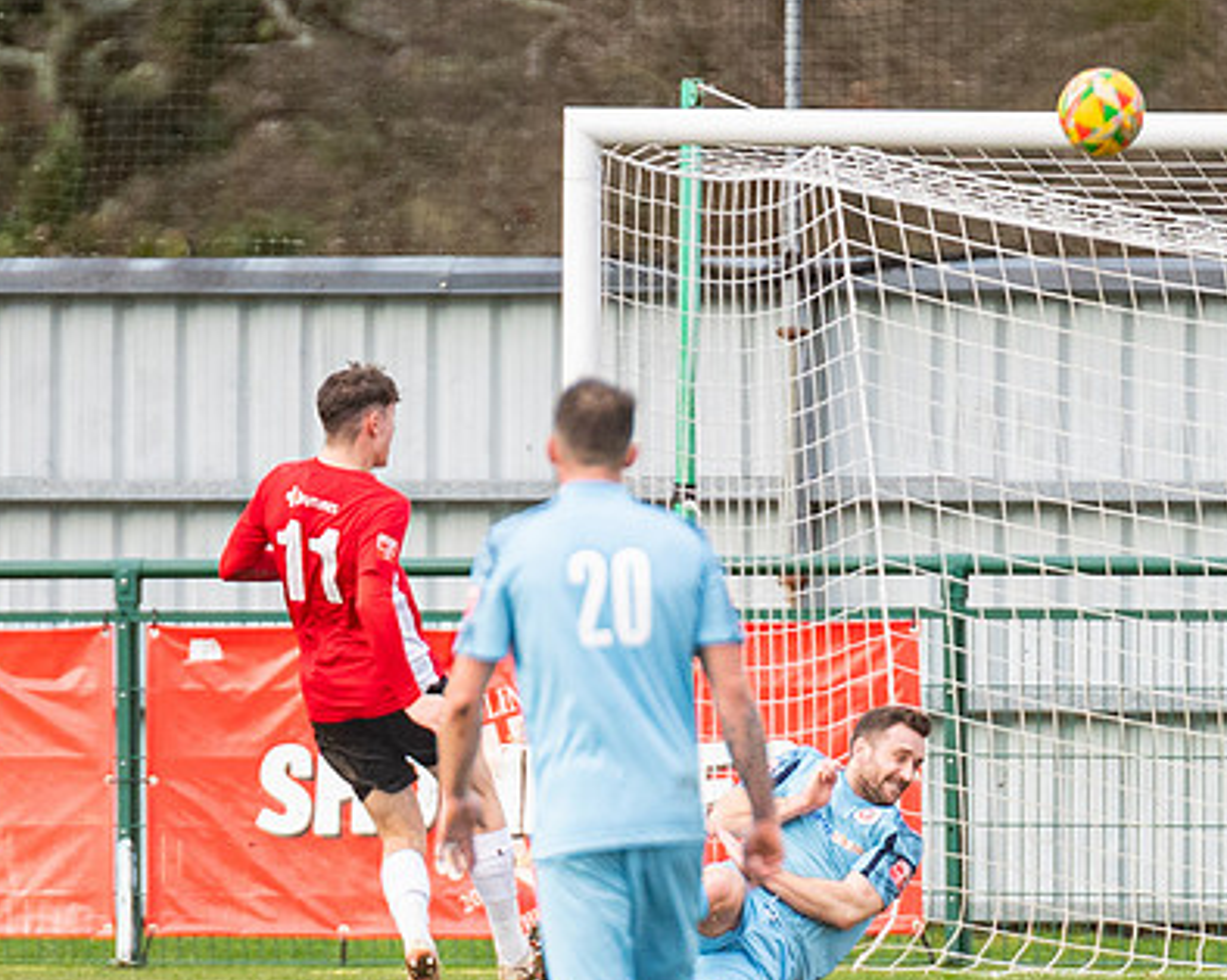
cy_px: 913
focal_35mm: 1081
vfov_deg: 1.4
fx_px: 39246
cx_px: 687
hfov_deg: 1.8
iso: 1250
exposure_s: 1/1250
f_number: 2.8
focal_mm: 300
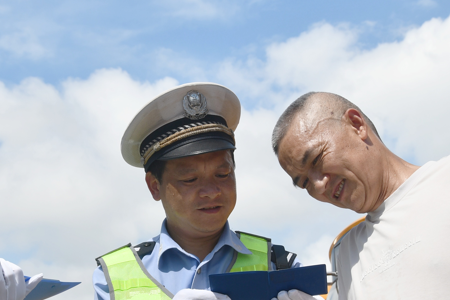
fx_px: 1337
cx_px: 181
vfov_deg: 12.8
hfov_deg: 19.1
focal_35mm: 107
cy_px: 199
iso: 100
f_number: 9
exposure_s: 1/400
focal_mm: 32
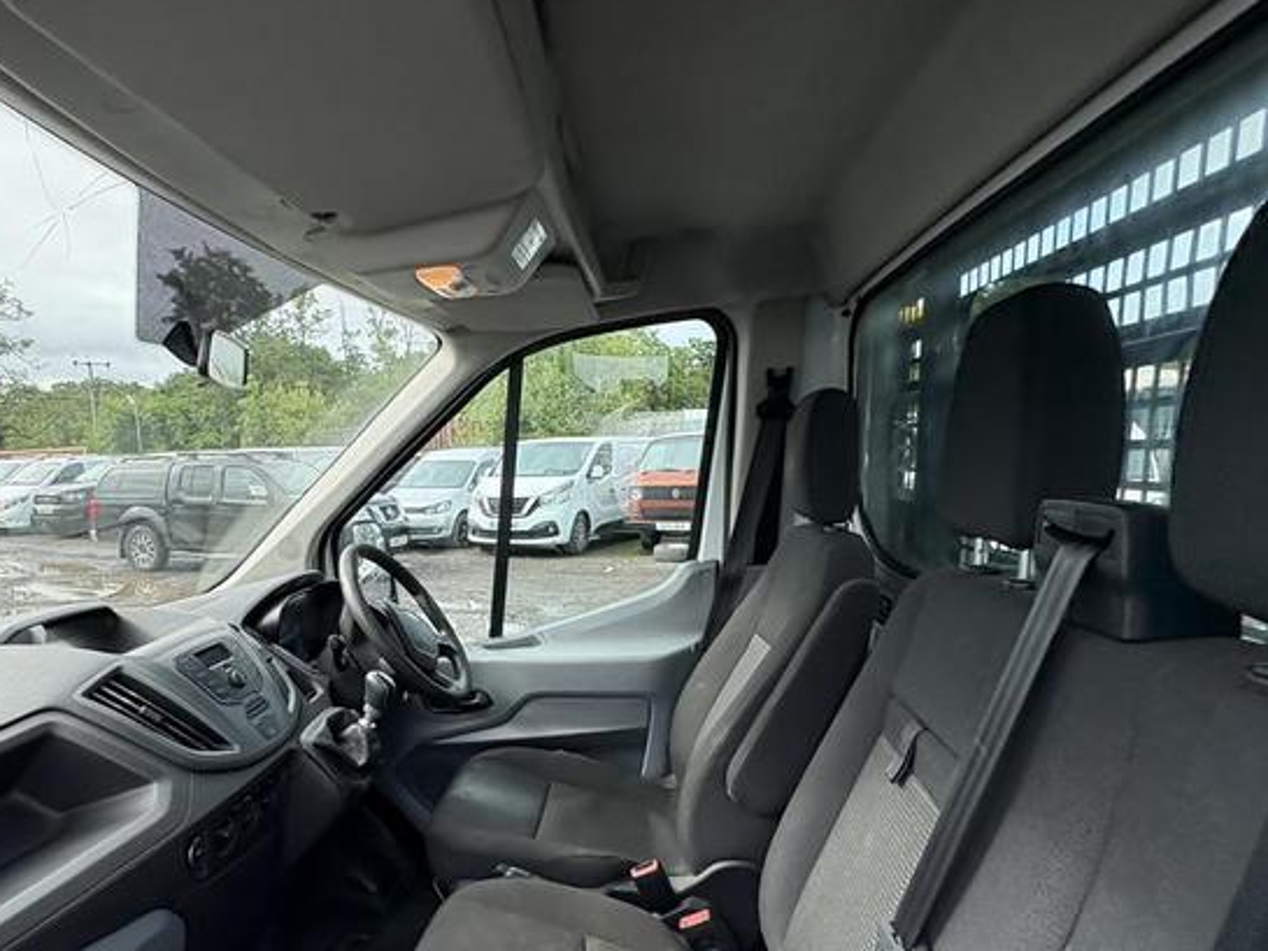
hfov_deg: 71.5
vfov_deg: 57.6
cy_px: 635
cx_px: 414
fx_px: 843
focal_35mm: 23
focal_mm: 2.22
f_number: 2.2
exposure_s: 1/479
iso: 64
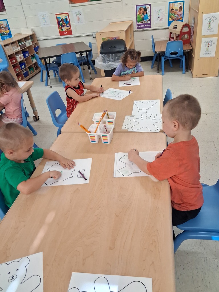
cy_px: 146
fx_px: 228
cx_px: 110
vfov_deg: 65.3
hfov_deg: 51.4
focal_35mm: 27
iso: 400
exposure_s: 1/120
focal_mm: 4
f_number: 1.8
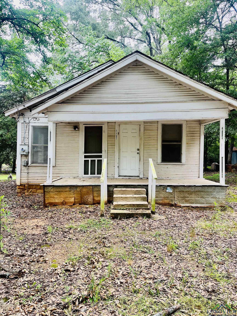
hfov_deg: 53.1
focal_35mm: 26
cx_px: 118
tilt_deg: +0.0
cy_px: 158
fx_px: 237
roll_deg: -0.2
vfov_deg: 67.3
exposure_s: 1/357
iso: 50
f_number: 1.6
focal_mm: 5.1
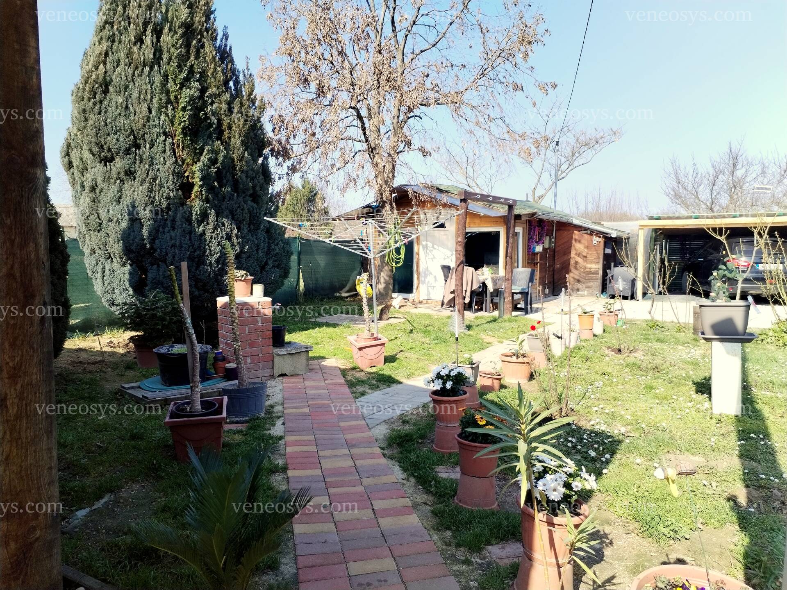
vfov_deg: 48.2
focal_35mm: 29
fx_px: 659
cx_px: 394
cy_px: 295
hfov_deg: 61.7
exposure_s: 1/764
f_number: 1.8
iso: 100
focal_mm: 4.75
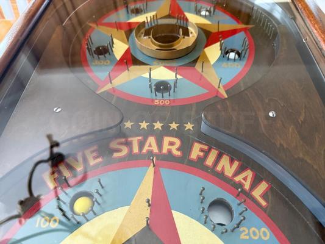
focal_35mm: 24
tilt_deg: -49.9
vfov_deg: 56.8
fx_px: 225
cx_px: 162
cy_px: 122
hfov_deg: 71.6
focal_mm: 6.76
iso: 640
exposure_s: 1/60
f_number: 1.78
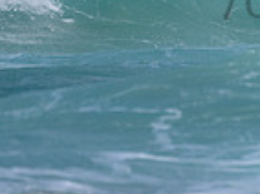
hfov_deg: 0.8
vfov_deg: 0.6
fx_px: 18108
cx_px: 330
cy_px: -101
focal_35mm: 2415
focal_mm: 500
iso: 125
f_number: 5.6
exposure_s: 1/2000
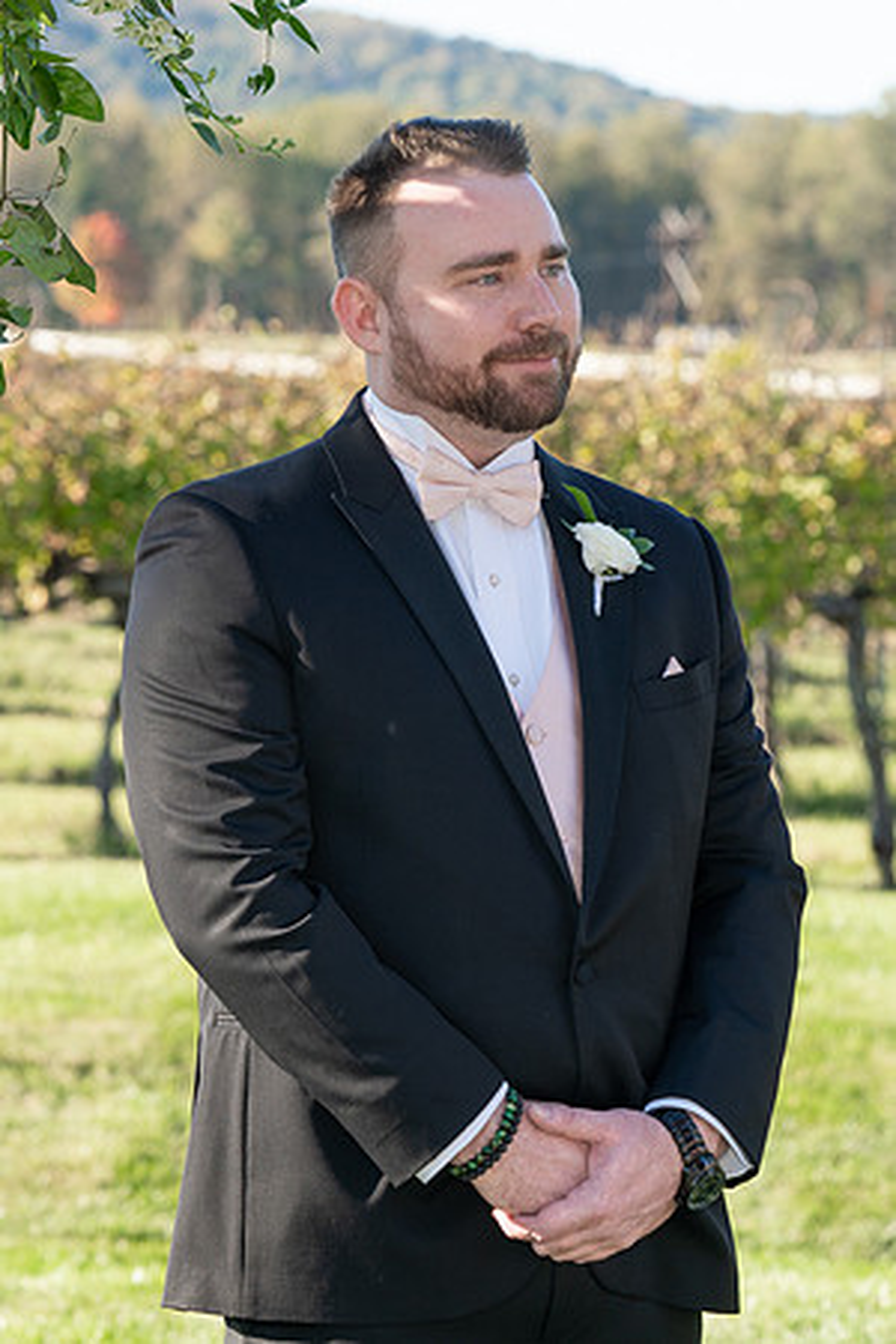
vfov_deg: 13.0
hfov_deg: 8.7
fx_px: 5906
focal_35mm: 158
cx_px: 409
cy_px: 613
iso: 100
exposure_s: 1/125
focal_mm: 97
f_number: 5.6
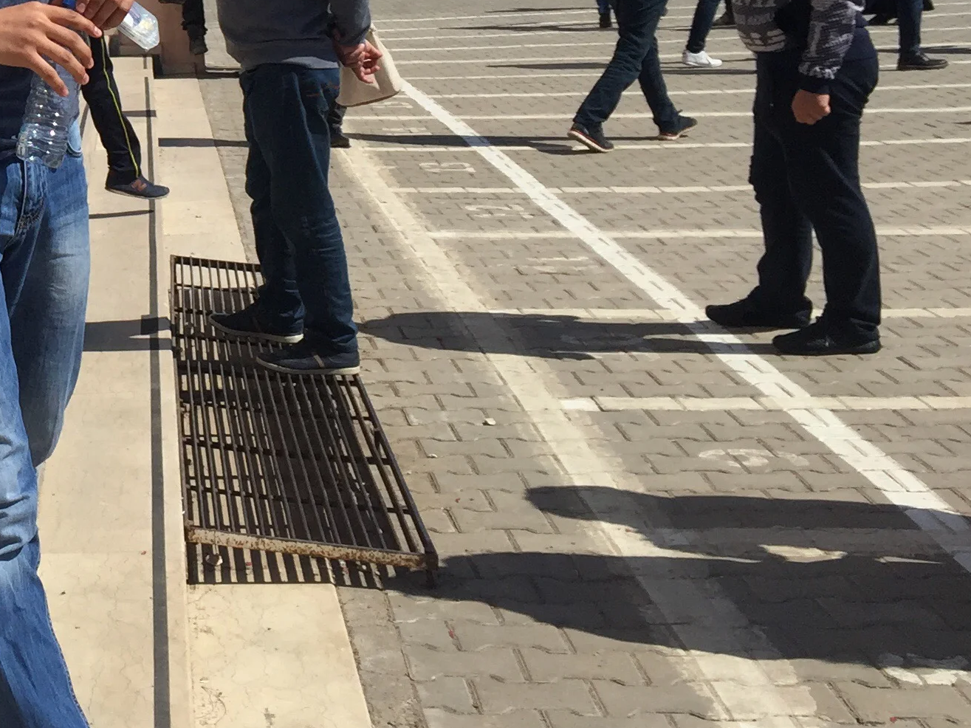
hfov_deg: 24.7
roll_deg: +4.5
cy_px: -52
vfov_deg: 19.6
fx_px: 2019
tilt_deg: -2.4
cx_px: -171
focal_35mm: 72
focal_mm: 4.2
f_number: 2.2
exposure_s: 1/3597
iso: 32
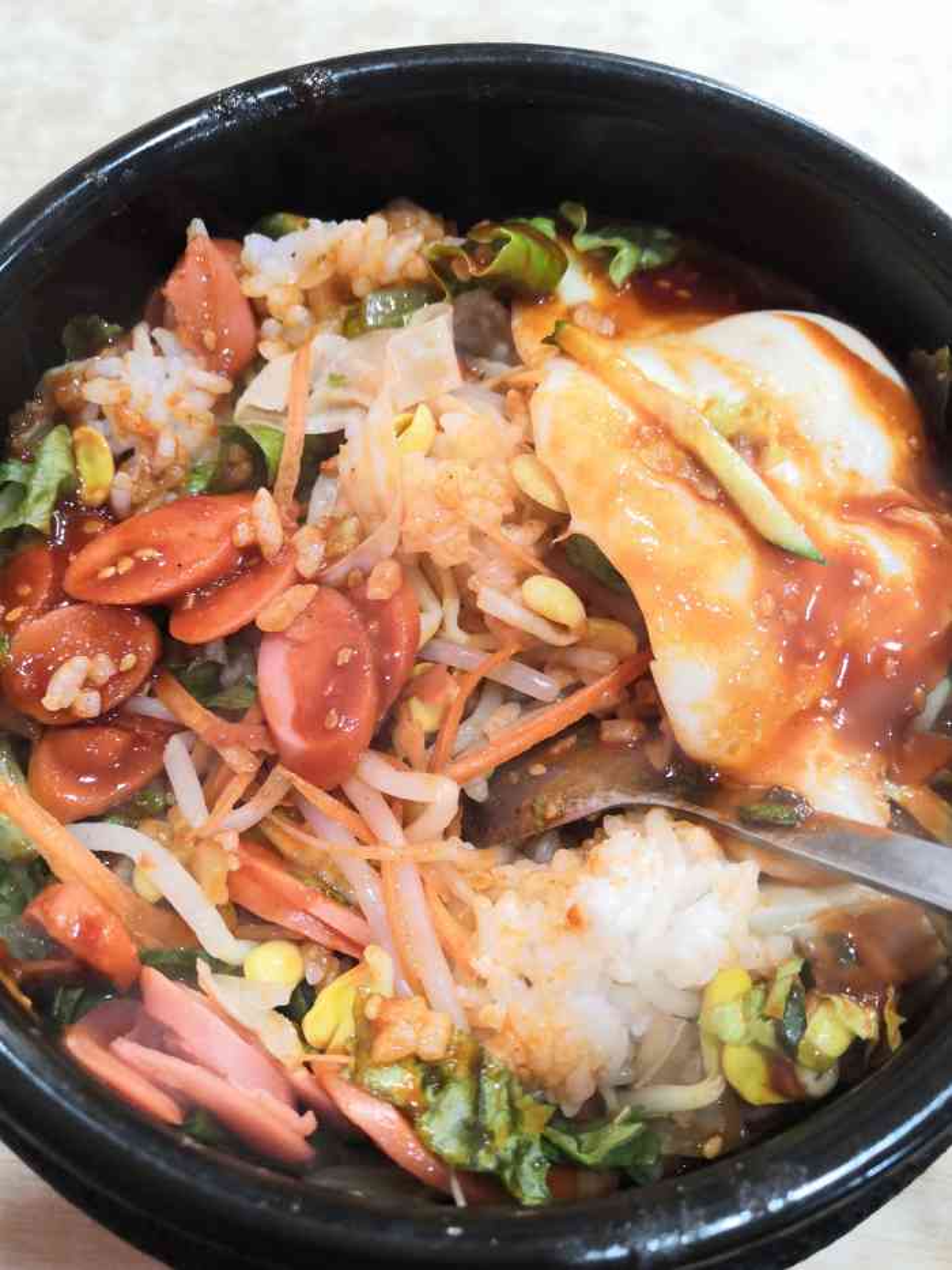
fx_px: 990
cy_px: 635
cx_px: 476
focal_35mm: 27
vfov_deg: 65.3
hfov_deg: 51.4
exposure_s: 1/50
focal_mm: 3.95
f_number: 1.8
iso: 320
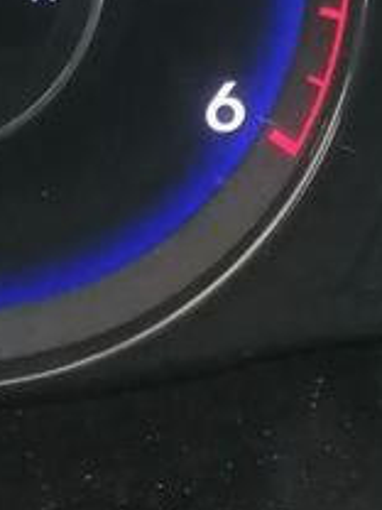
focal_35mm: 171
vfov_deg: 11.1
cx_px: 703
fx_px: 2516
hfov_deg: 8.3
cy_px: -261
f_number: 1.8
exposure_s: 1/33.3
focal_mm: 3.96
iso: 320
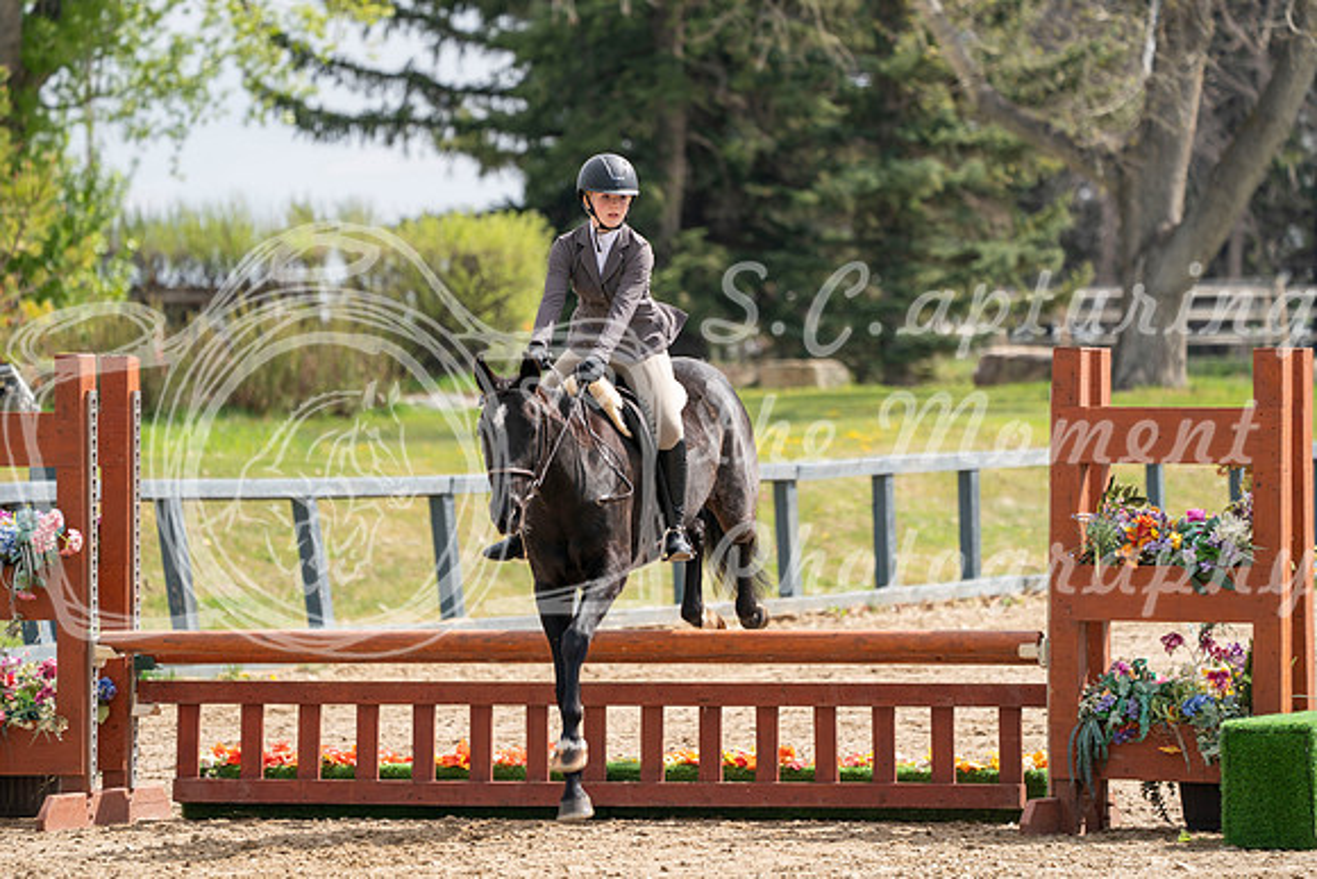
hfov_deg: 7.2
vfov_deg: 4.8
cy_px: 440
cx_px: 658
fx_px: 10428
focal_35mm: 285
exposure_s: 1/320
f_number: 5.6
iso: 125
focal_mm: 285
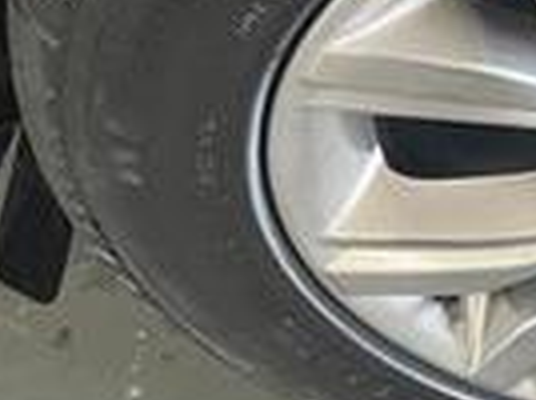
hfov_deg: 18.0
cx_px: 788
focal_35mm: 98
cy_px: 60
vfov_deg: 14.9
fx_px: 1515
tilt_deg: -53.3
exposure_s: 1/60
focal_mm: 5.7
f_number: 1.5
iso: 250
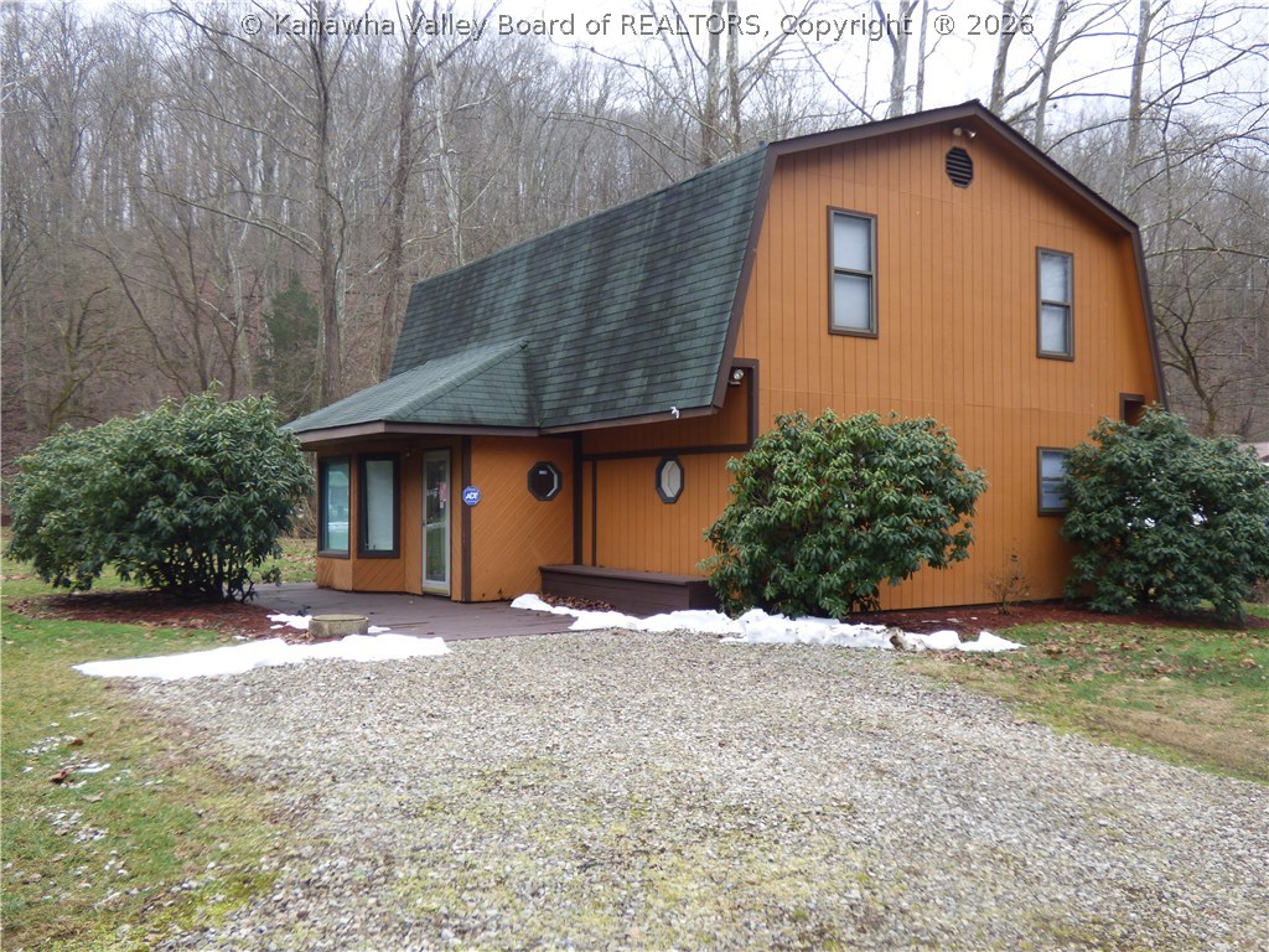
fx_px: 1136
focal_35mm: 31
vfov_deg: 45.4
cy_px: 476
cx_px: 634
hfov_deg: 58.4
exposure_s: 1/100
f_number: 3.3
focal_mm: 5.53
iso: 100
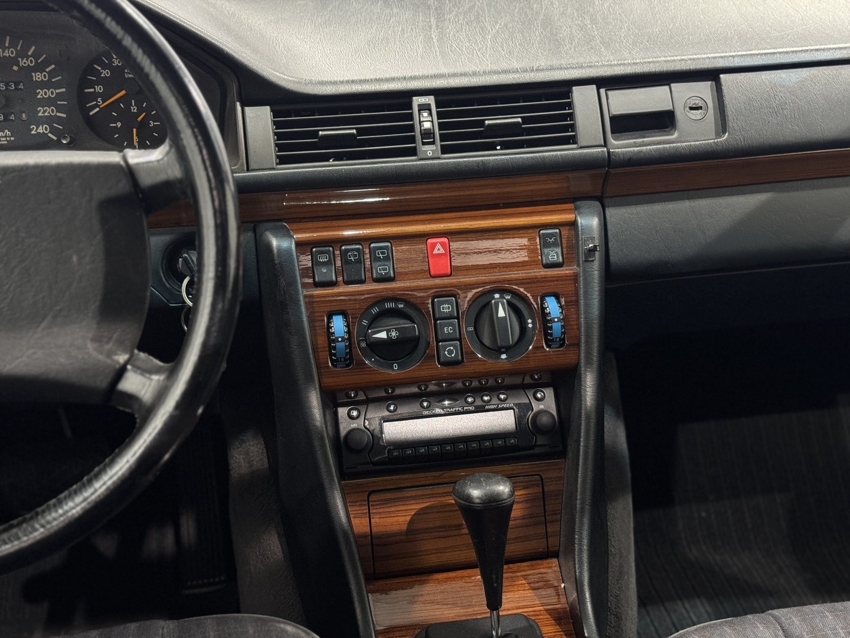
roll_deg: +1.6
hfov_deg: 39.7
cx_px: 425
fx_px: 1179
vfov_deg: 30.3
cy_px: 319
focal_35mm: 48
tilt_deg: -21.8
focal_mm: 6.76
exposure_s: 1/50
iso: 250
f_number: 1.78
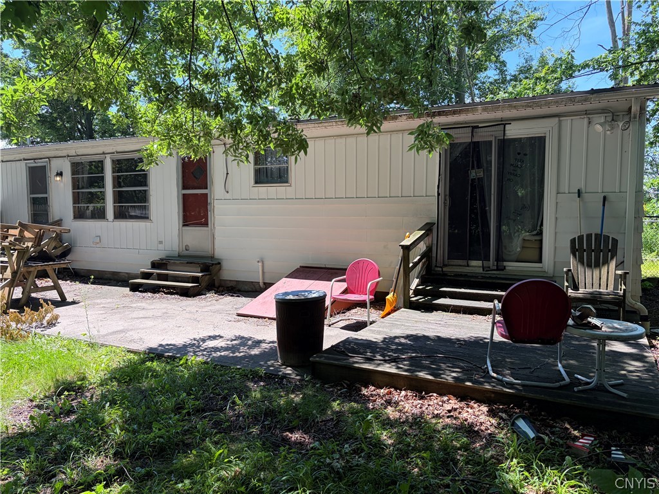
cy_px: 247
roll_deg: +0.5
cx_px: 330
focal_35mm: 26
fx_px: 495
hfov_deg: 67.3
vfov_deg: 53.1
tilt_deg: -3.4
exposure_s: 1/641
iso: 64
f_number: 1.6
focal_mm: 5.96
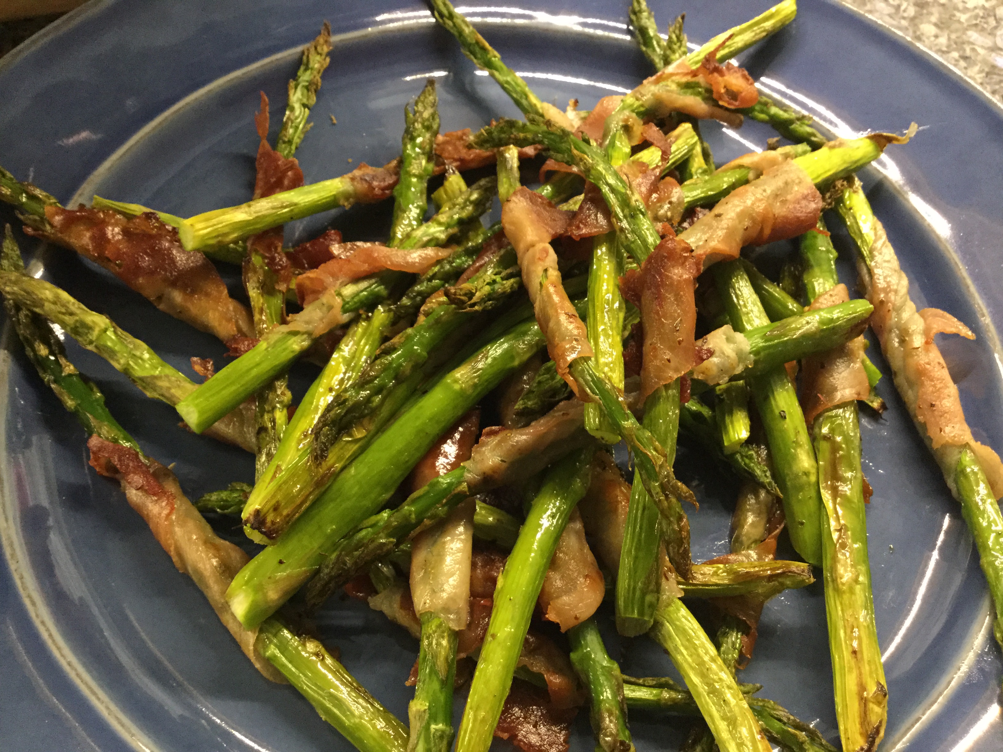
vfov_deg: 45.4
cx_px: 502
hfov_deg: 58.4
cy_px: 376
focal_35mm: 31
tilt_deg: -56.8
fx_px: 898
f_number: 2.4
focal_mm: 3.3
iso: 200
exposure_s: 1/24
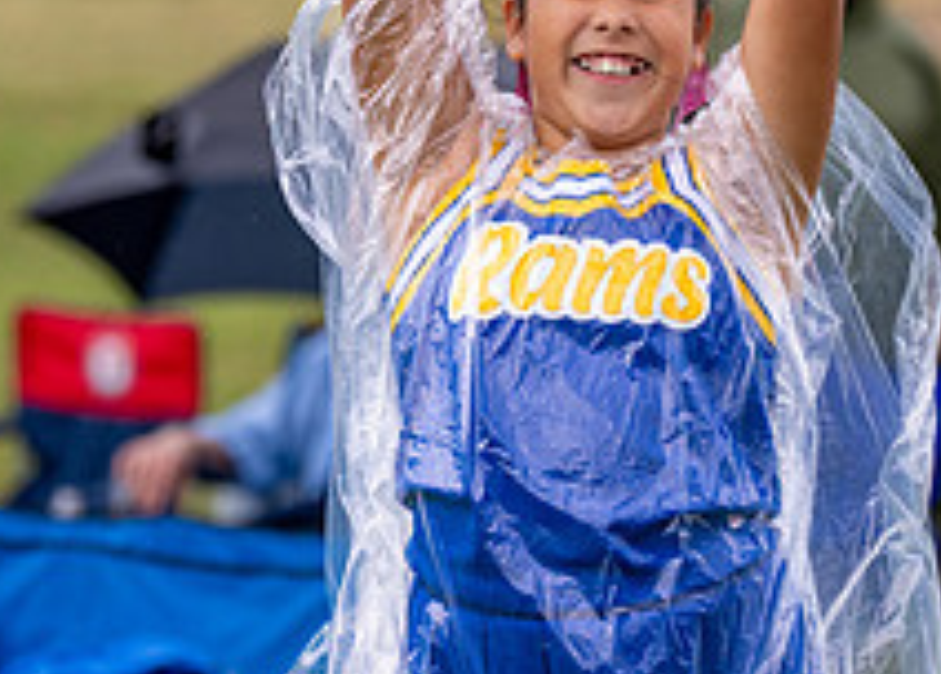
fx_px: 8804
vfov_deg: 4.4
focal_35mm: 329
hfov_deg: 6.1
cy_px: 233
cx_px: 608
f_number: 2.8
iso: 400
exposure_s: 1/1600
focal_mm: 111
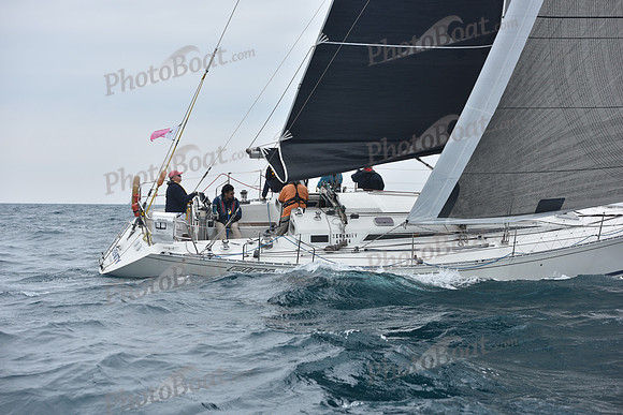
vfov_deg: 19.5
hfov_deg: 28.8
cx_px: 312
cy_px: 208
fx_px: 1212
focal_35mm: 70
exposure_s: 1/800
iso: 250
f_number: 5.6
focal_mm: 70
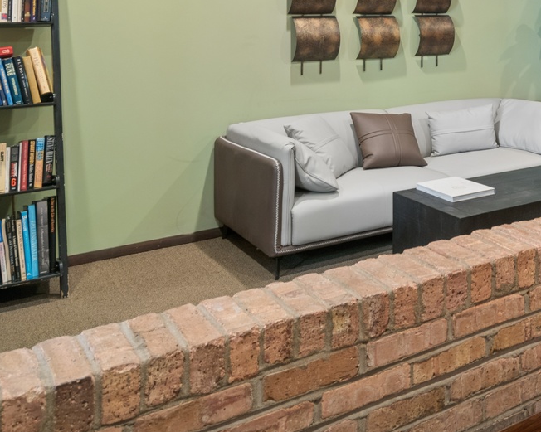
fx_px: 672
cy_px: 15
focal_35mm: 42
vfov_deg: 33.1
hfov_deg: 38.7
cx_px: 546
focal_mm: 12
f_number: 8
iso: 200
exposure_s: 1
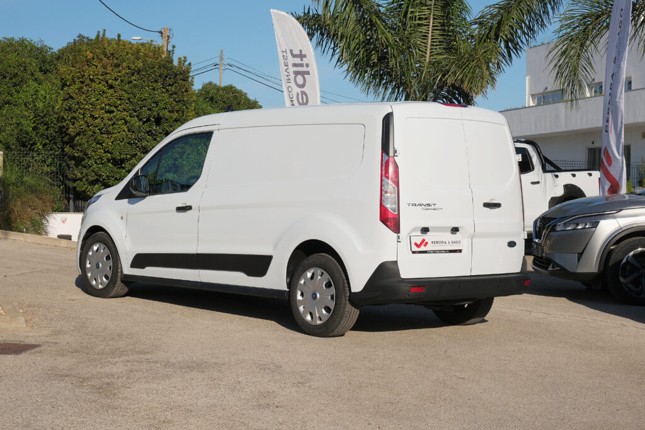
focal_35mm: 68
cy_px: 215
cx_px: 322
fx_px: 1218
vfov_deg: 20.0
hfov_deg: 29.7
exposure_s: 1/500
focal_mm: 45
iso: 160
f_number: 9
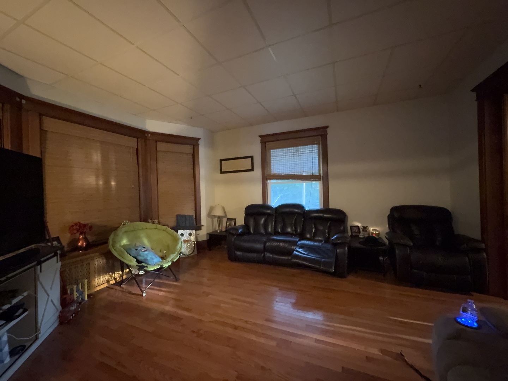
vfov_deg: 85.7
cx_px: 254
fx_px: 205
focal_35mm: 14
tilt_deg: +0.3
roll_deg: +1.7
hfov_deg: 102.1
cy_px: 190
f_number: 2.2
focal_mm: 2.22
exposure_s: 1/30
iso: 1250
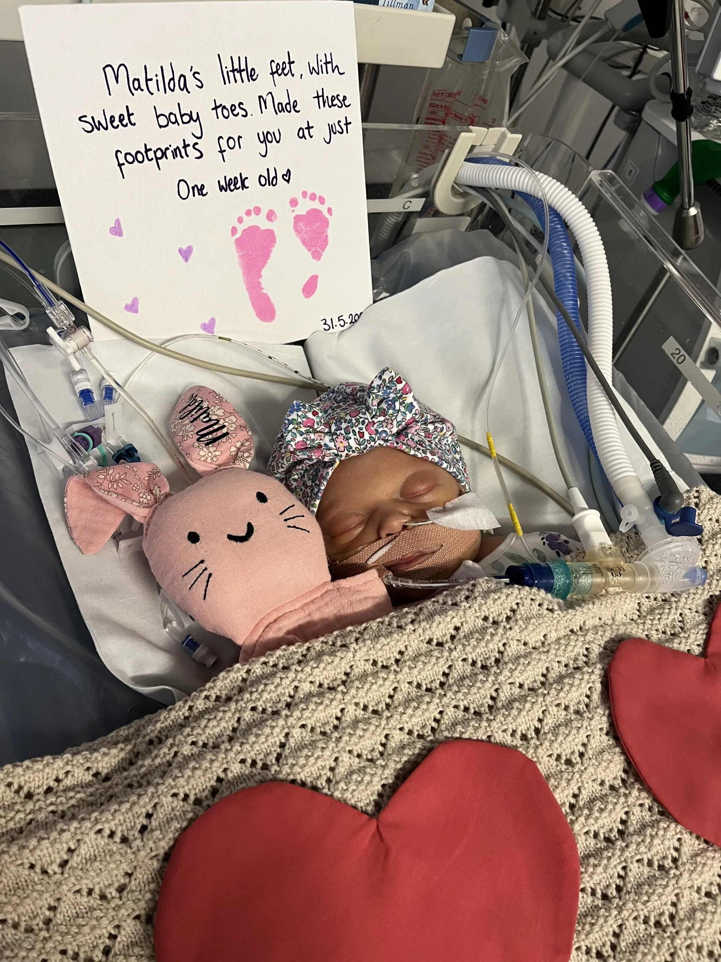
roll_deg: -18.8
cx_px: 360
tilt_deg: -44.8
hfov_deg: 53.1
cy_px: 481
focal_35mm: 26
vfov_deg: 67.3
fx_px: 722
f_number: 1.6
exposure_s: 1/50
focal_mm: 5.1
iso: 200
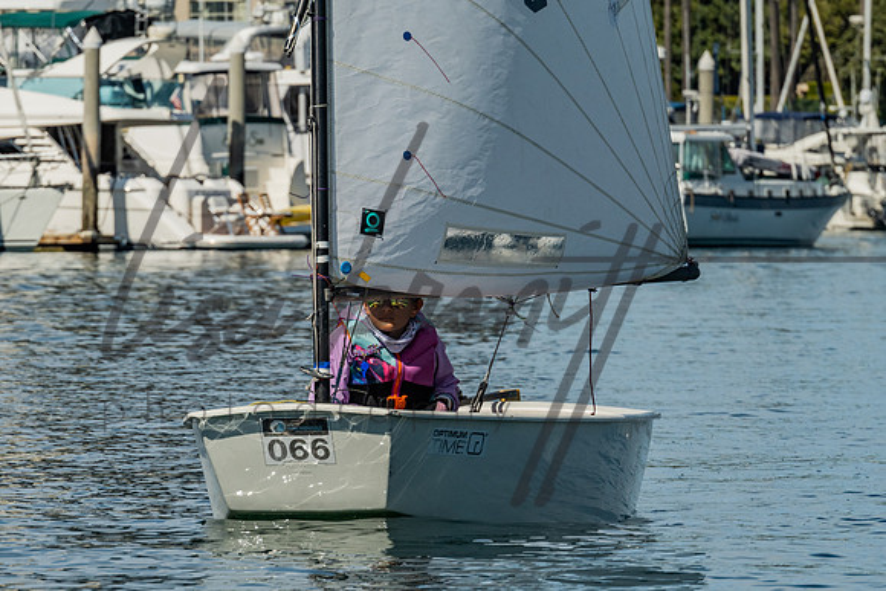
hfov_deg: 6.5
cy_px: 271
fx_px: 7771
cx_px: 395
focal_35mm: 316
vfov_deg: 4.4
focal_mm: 200
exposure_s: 1/500
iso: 250
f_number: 10
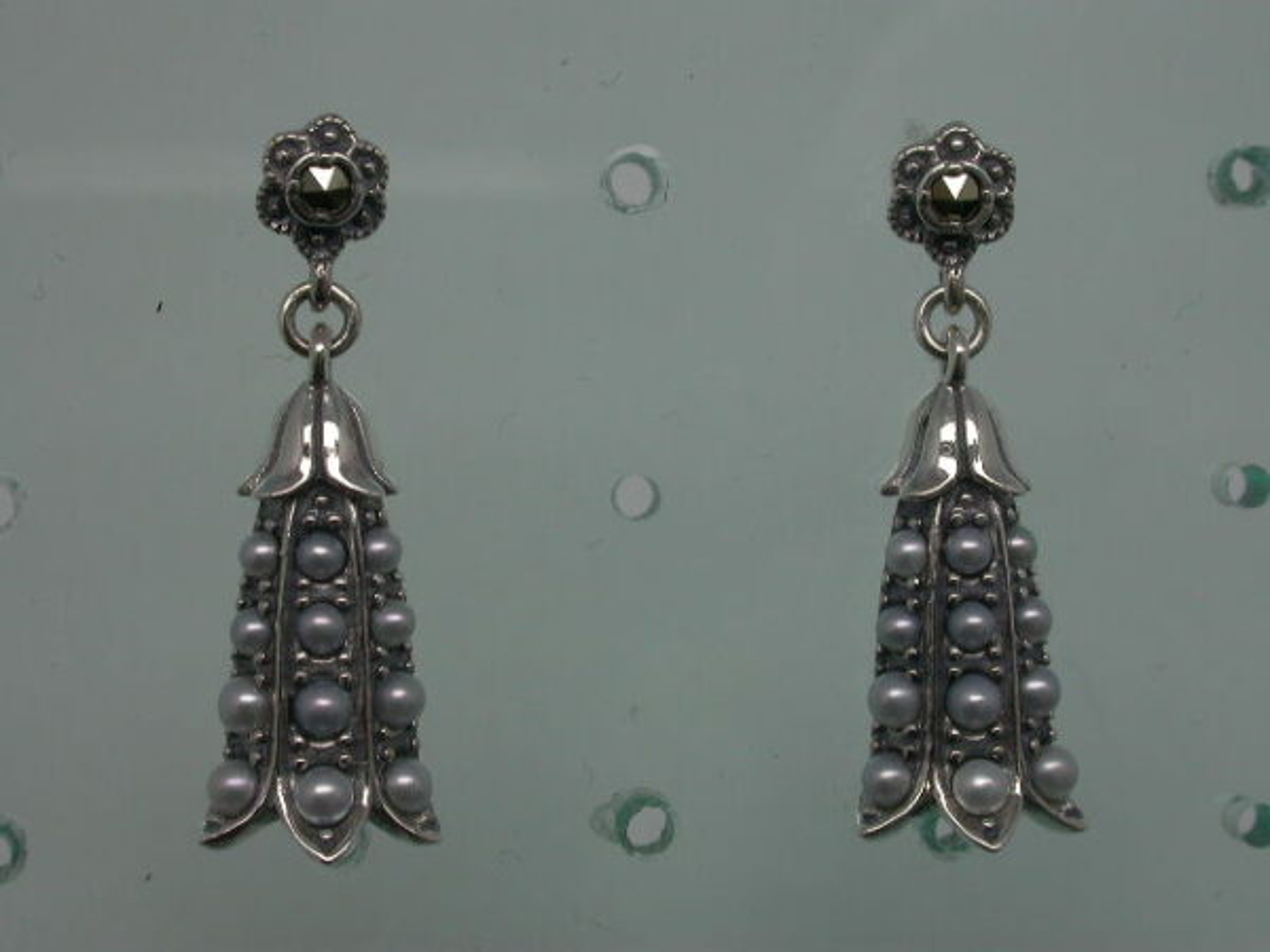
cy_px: 476
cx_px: 635
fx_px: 3119
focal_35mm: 85
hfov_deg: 23.0
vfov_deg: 17.4
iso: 100
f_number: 8.3
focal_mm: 17.7
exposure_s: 1/42.7
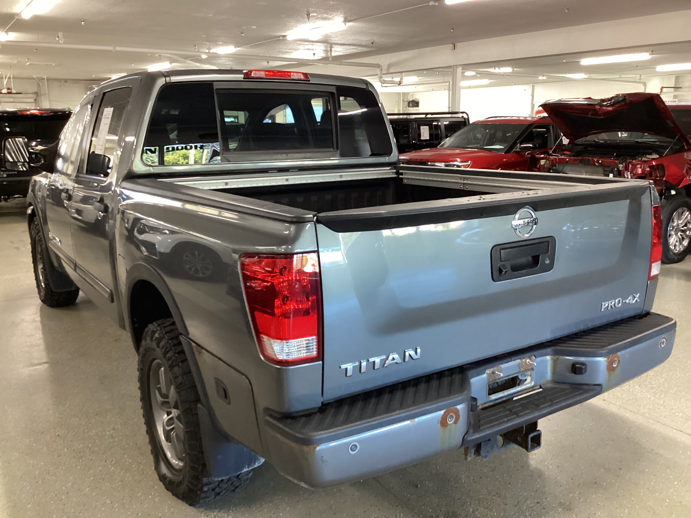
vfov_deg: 45.4
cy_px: 259
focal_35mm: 31
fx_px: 619
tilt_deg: -13.9
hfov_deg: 58.4
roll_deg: +0.0
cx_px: 346
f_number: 2.4
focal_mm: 3.3
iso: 320
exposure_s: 1/60
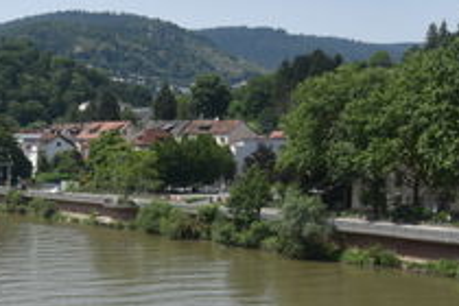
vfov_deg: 16.8
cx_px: 19
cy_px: 278
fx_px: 1020
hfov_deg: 24.4
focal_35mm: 80
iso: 200
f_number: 8
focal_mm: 35
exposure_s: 1/250
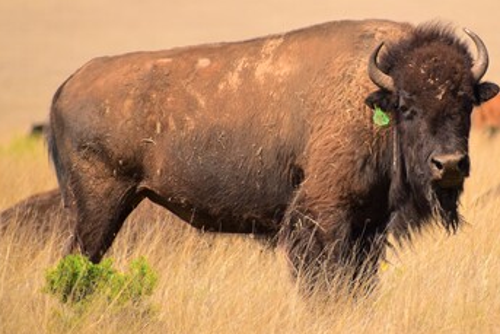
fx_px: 10198
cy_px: 107
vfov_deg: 1.9
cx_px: 348
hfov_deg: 2.8
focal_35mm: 734
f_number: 6.3
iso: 100
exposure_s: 1/320
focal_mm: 300
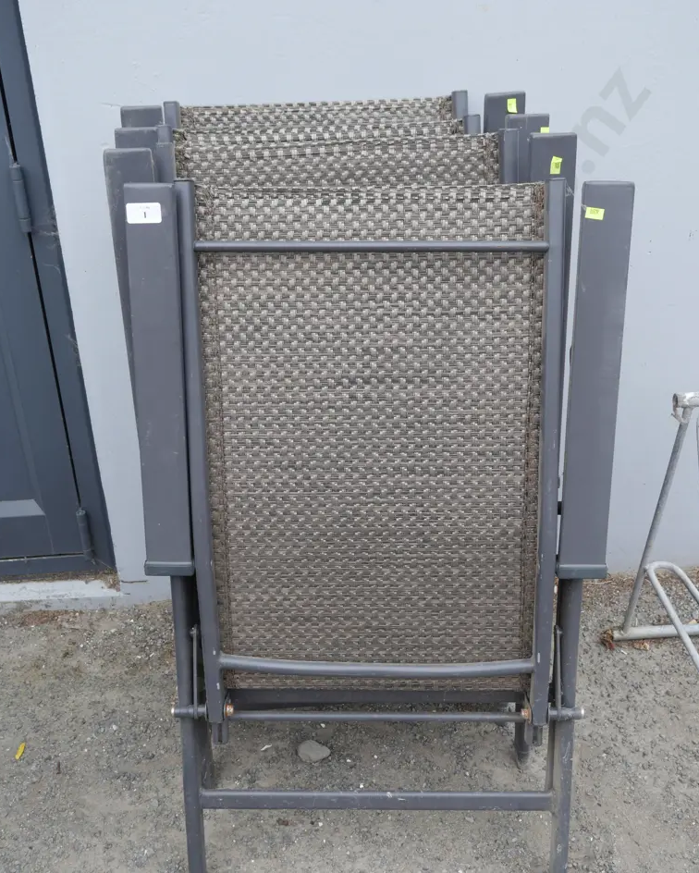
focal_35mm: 36
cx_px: 350
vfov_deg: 50.2
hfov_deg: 41.2
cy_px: 459
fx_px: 930
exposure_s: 1/160
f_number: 5
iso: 200
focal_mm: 17
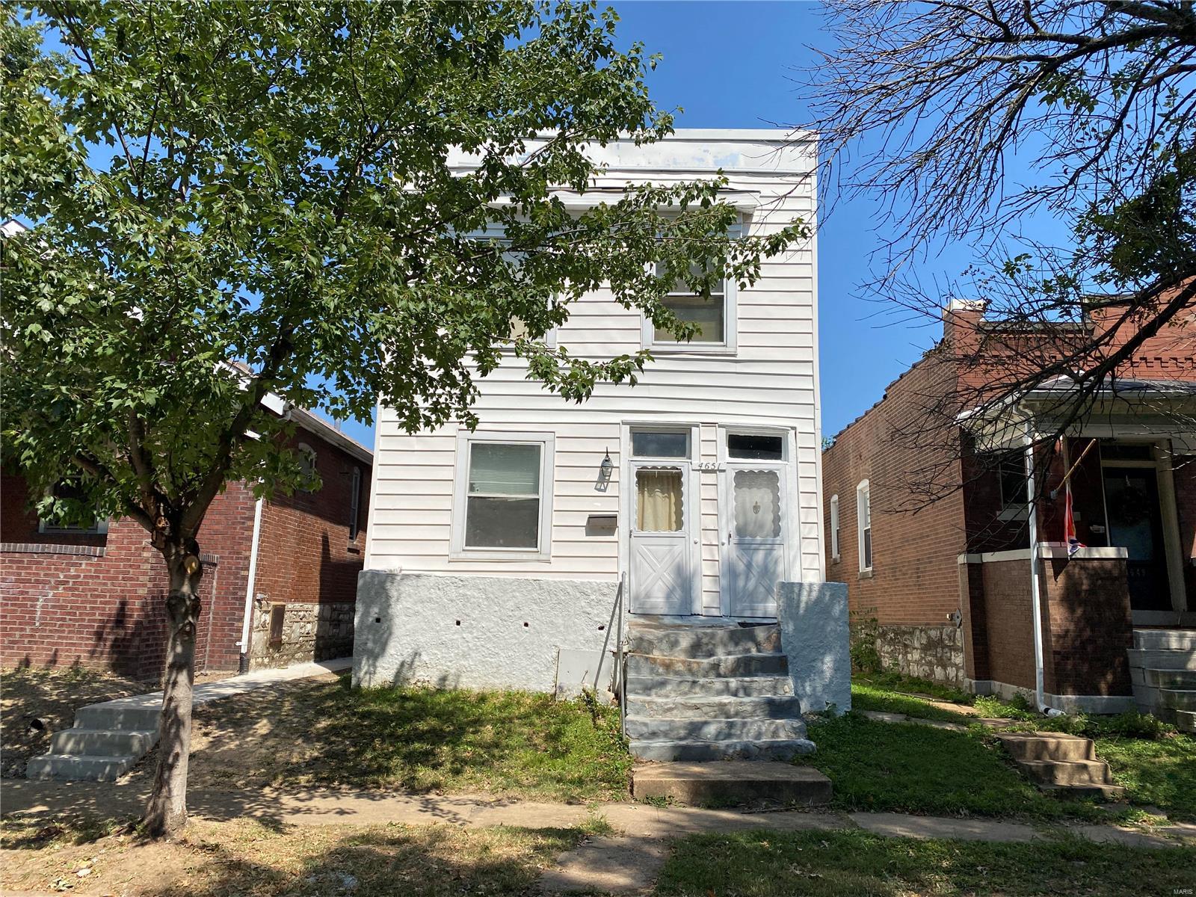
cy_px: 448
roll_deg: -1.1
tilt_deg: +12.3
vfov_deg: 53.1
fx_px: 898
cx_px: 598
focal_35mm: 26
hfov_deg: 67.3
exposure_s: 1/3497
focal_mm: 4.25
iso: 32
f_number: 1.8
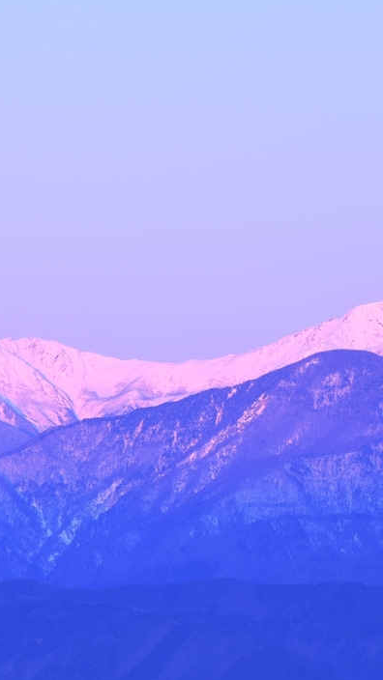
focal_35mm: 357
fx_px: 6445
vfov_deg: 6.0
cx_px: 4
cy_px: 368
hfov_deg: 3.4
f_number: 8
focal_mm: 200
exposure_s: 1/15
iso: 100
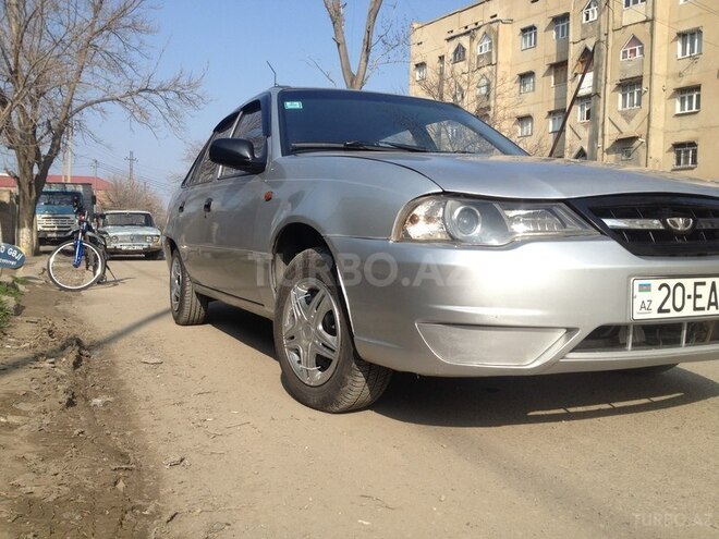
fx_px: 727
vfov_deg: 40.7
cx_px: 360
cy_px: 270
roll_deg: -1.3
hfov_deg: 52.6
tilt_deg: -4.8
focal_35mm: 35
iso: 50
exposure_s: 1/1416
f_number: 2.4
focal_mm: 4.28
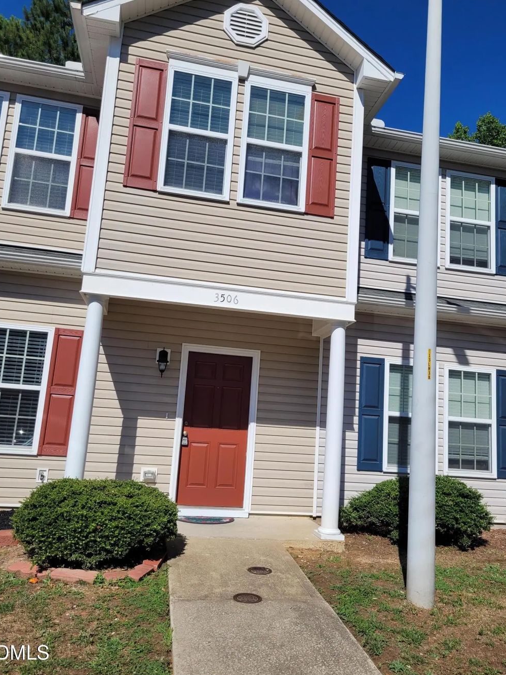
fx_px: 526
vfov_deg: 65.3
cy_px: 334
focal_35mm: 27
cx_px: 256
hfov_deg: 51.4
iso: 40
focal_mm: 5.4
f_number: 1.8
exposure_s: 1/4469
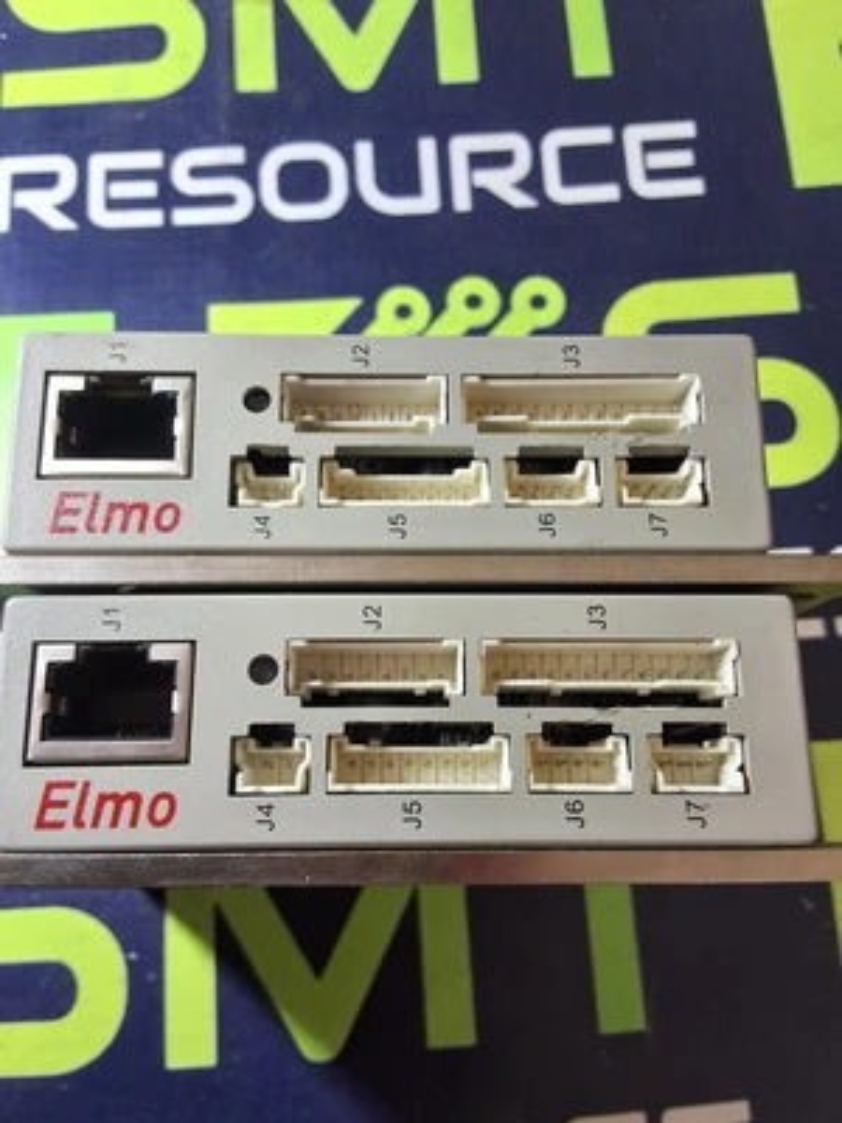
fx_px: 908
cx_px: 421
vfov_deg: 63.4
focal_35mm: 28
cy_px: 562
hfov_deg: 49.7
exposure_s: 1/40
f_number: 1.9
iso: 80
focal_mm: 2.91
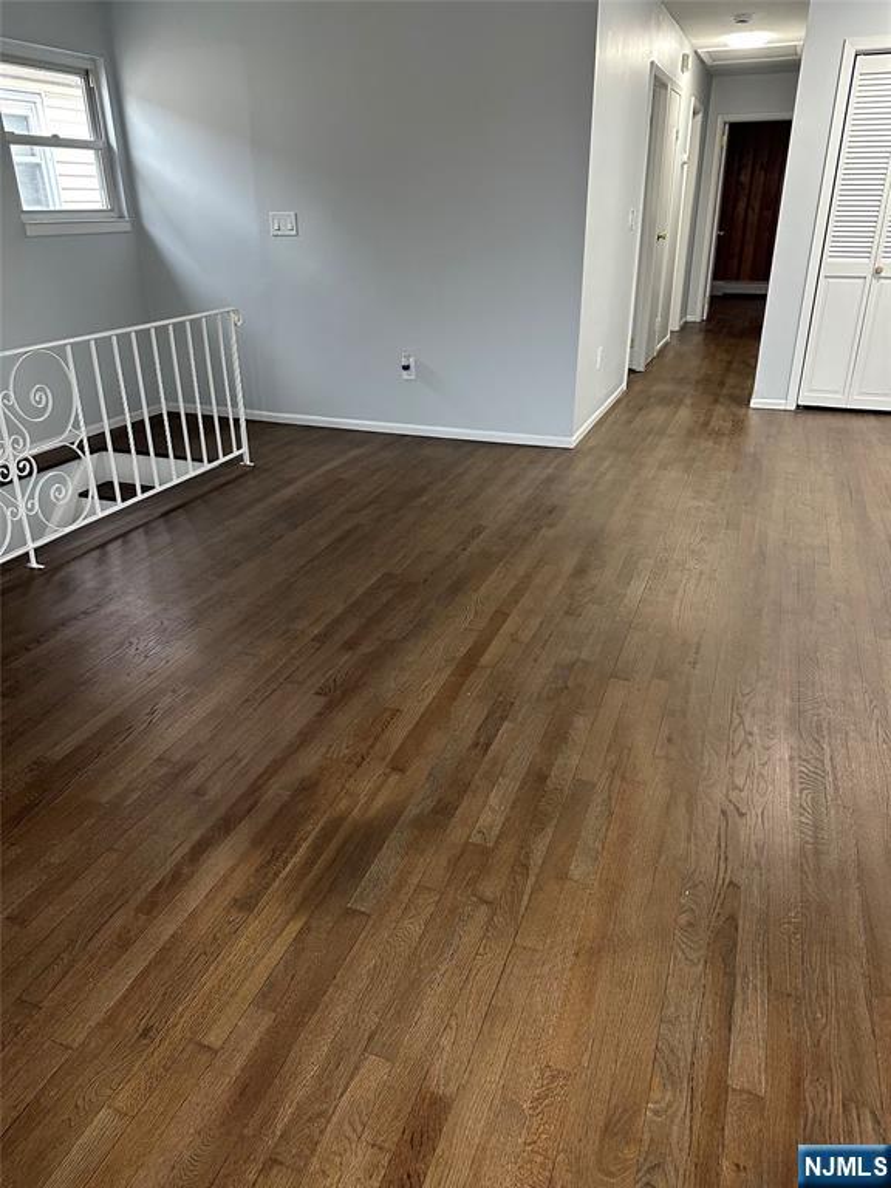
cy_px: 594
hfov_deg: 56.8
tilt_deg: -24.8
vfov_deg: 71.6
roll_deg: +0.8
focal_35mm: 24
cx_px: 446
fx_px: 824
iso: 400
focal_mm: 6.86
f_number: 1.78
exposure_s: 1/60
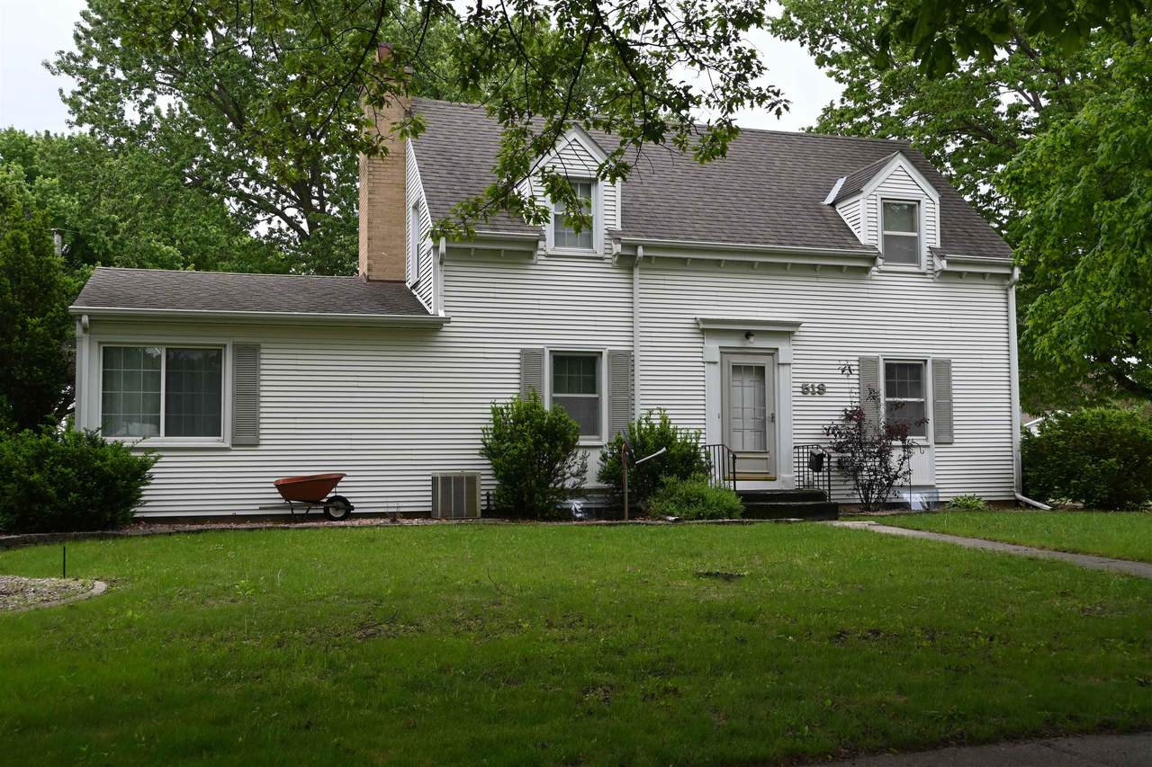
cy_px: 384
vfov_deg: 36.9
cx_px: 576
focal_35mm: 36
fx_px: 1152
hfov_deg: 53.1
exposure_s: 1/250
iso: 160
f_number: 5.6
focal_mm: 24
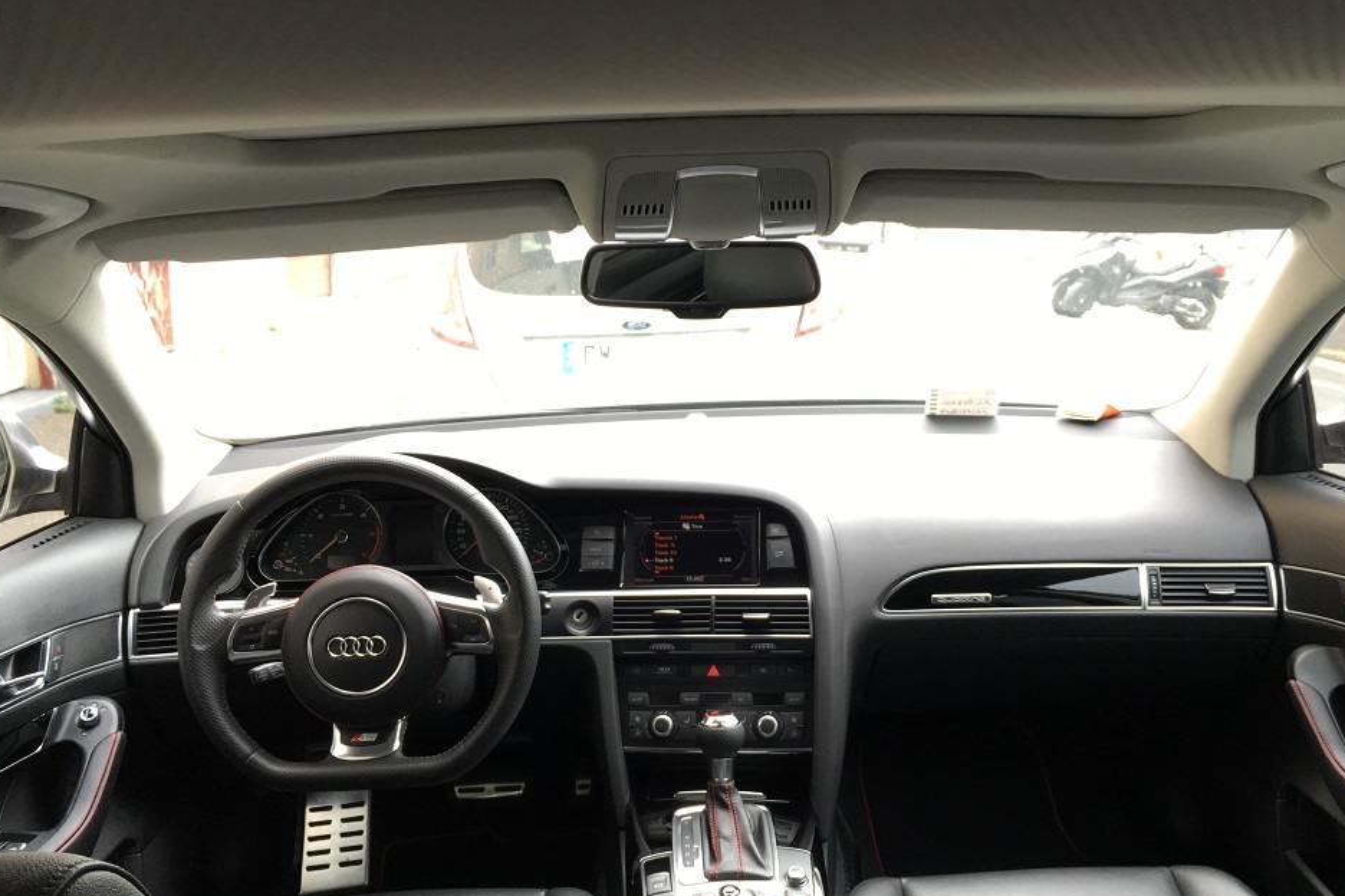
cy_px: 503
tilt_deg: -13.3
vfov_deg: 39.9
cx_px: 718
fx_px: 1233
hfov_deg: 57.2
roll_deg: -1.9
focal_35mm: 33
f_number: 2.2
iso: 50
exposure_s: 1/33
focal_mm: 4.15
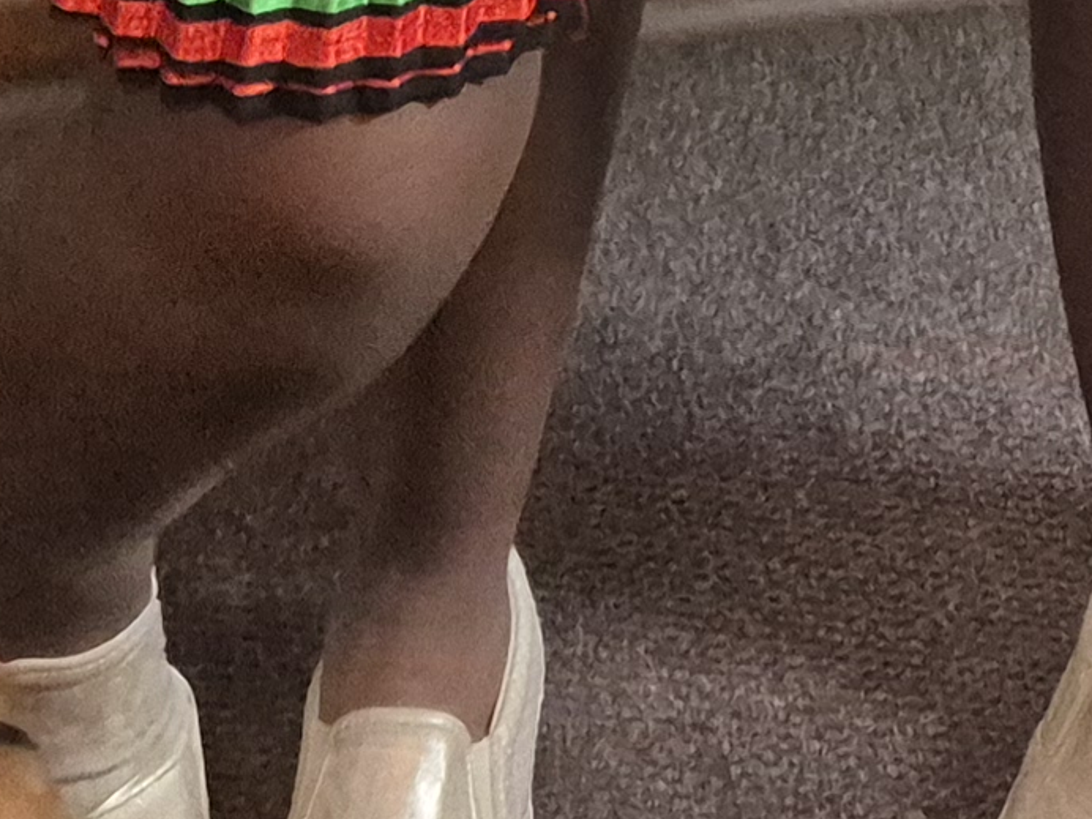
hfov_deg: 14.3
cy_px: -1326
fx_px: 4196
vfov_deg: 9.5
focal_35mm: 133
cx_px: 1365
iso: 1600
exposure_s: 1/100
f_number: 1.8
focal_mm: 5.4
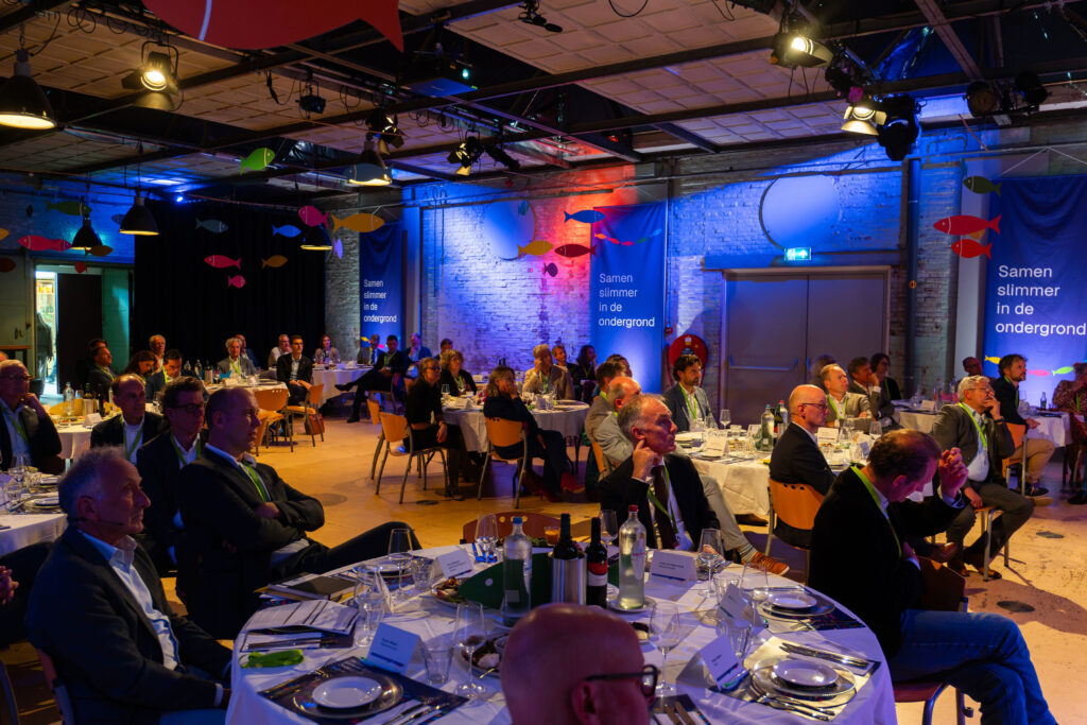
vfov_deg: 45.7
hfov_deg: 64.5
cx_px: 544
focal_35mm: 28
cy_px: 362
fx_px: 861
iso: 1000
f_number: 2.8
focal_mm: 19
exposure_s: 1/40
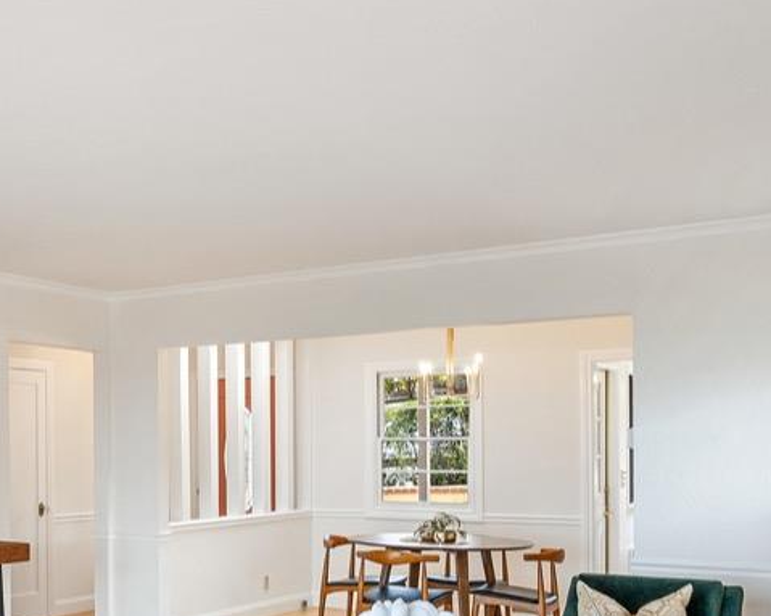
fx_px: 1072
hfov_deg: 36.1
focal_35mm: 47
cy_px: 462
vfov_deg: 31.5
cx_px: 23
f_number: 8
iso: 125
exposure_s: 1/10
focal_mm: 16
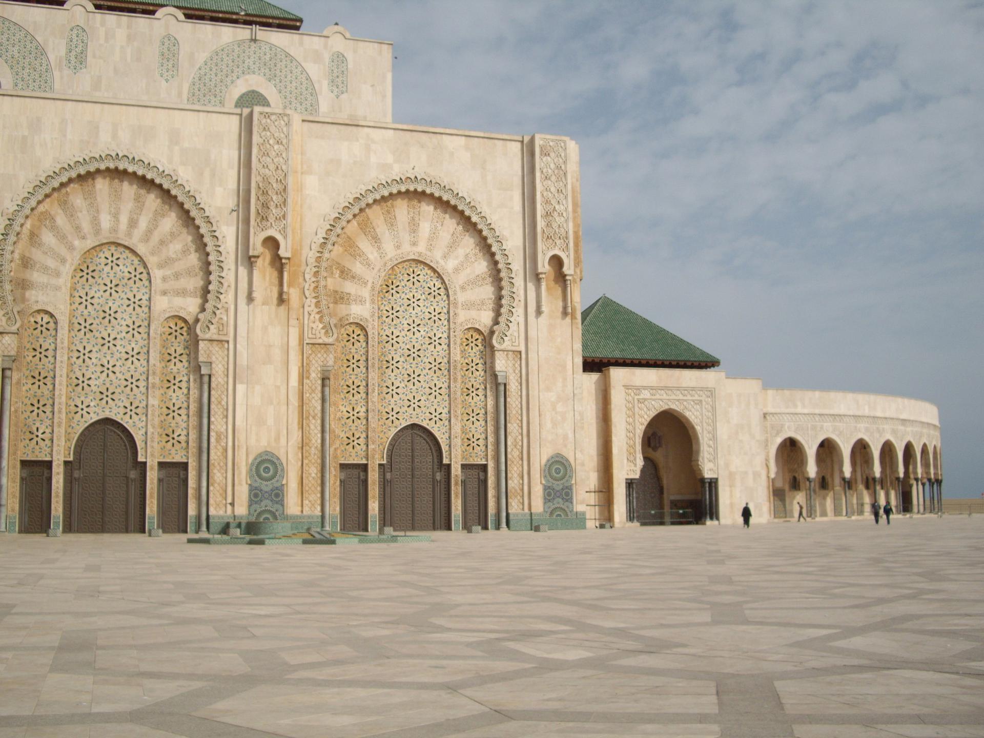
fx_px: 1080
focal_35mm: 38
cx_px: 492
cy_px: 369
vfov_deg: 37.7
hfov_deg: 49.0
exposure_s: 1/500
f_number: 8
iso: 100
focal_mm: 7.9
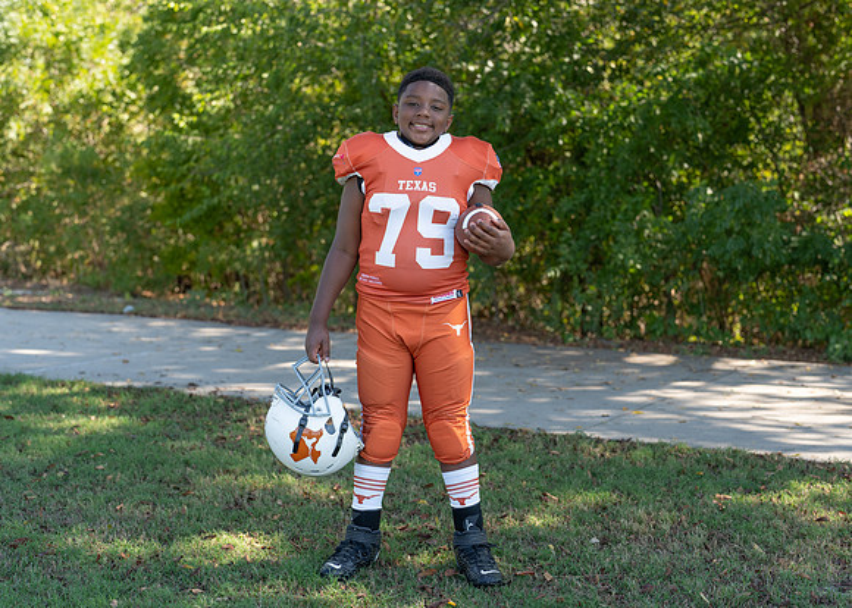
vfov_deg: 24.8
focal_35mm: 57
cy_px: 321
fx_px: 1386
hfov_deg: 34.2
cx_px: 433
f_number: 2.8
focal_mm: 50
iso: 100
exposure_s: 1/400
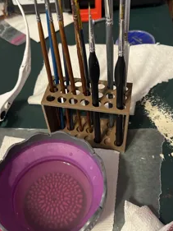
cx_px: 75
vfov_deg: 50.1
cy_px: 106
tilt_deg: -50.2
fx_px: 246
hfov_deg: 38.6
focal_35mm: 37
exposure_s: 1/41
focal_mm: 5.1
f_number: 1.6
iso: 400
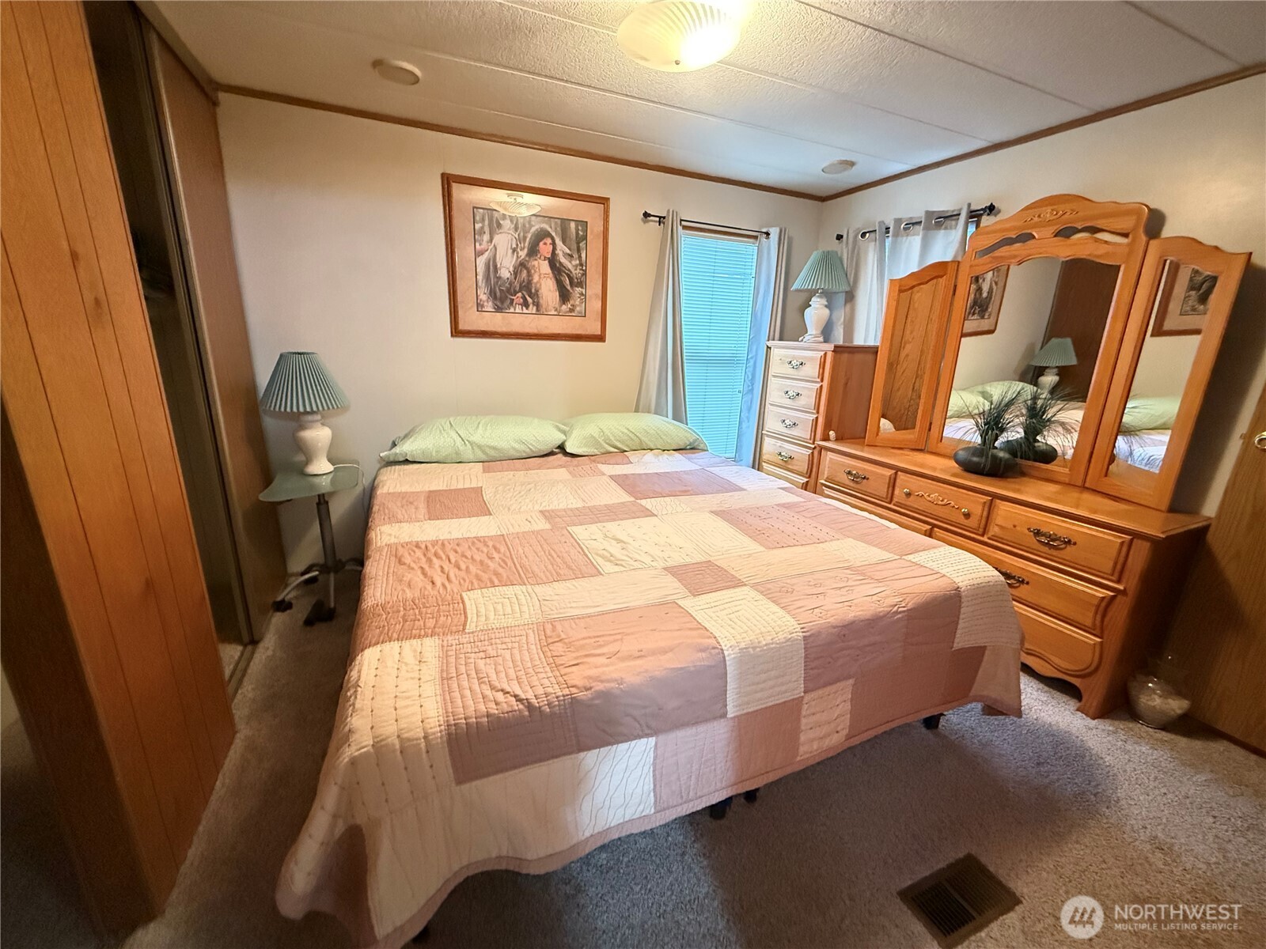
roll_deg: -1.9
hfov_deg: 102.1
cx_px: 633
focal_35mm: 14
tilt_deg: -15.7
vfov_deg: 85.7
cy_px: 474
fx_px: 512
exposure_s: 1/40
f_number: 2.2
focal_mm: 2.22
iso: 1250
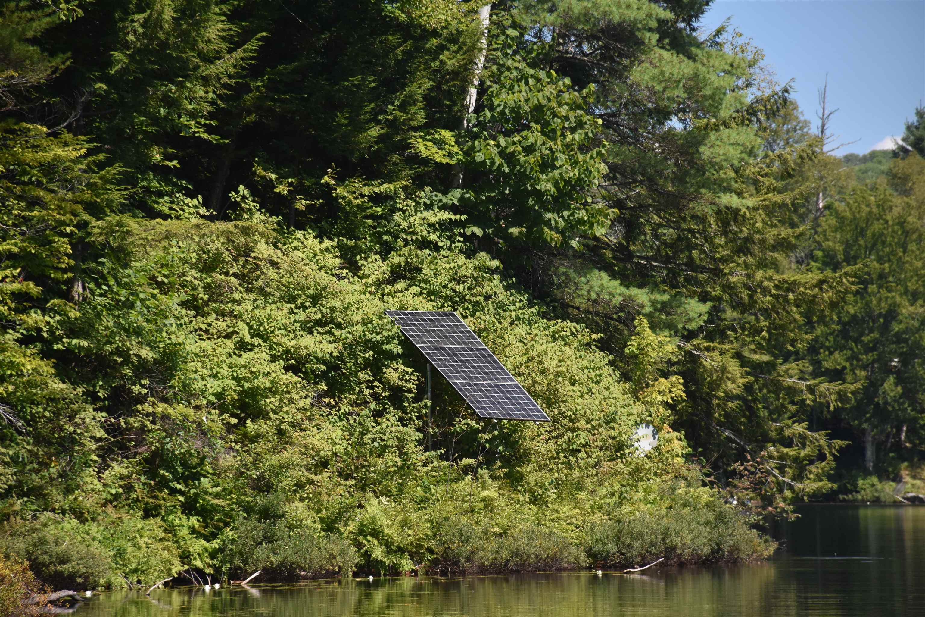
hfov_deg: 9.8
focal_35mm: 210
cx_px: 462
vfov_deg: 6.5
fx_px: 5395
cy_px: 308
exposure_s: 1/640
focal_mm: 140
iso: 800
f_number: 6.3
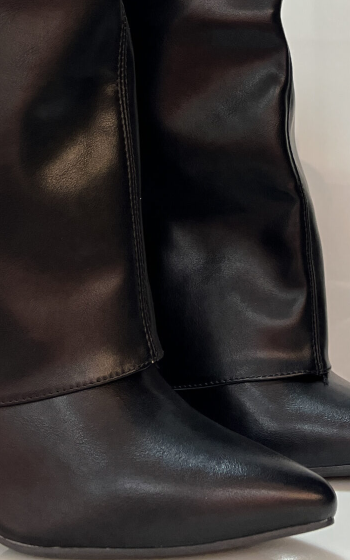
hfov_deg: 20.6
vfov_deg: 30.6
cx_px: 163
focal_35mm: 63
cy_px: 26
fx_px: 961
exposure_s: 1/100
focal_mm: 5.1
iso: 80
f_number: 1.6
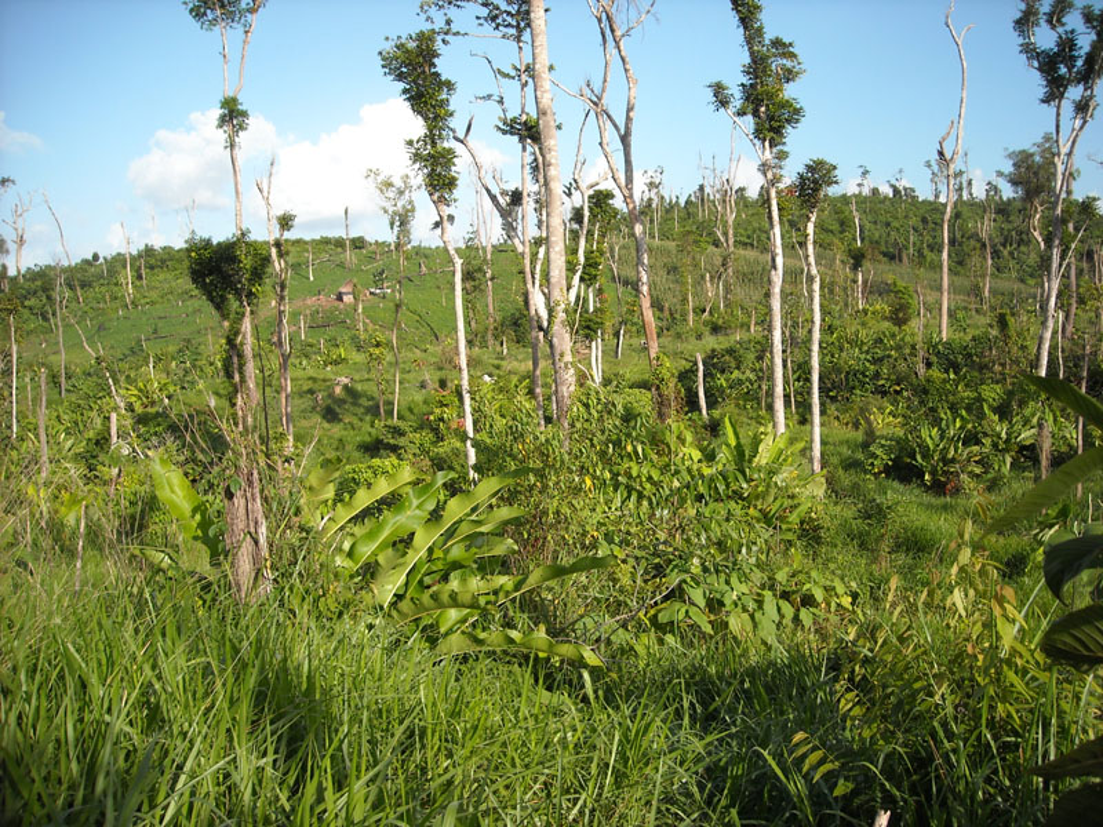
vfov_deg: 40.7
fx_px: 1115
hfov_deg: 52.6
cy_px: 414
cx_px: 552
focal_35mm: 35
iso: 64
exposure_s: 1/192
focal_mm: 5.7
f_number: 5.6
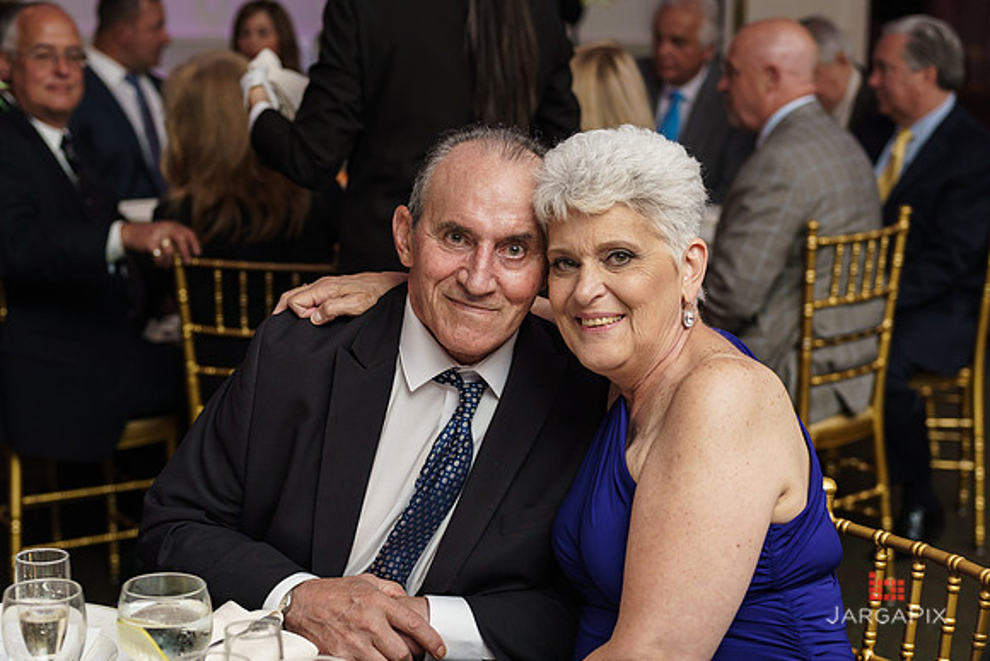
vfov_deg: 18.2
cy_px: 330
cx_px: 495
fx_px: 2063
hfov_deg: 27.0
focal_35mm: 75
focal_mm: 50
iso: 500
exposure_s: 1/250
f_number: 2.5
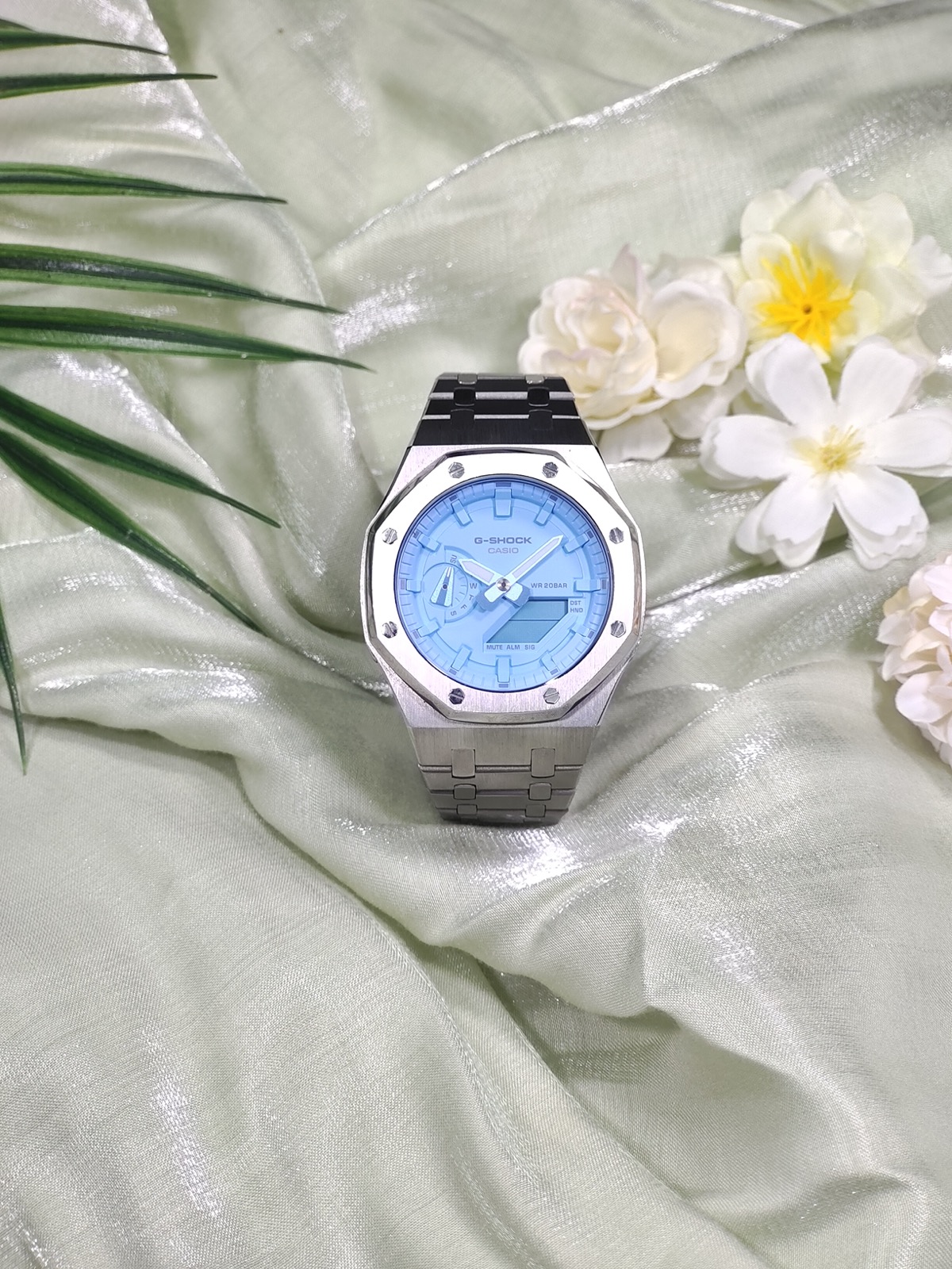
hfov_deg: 29.1
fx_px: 1833
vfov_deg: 38.2
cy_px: 634
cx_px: 476
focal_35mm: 50
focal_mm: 7.55
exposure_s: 1/104
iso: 50
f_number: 2.08
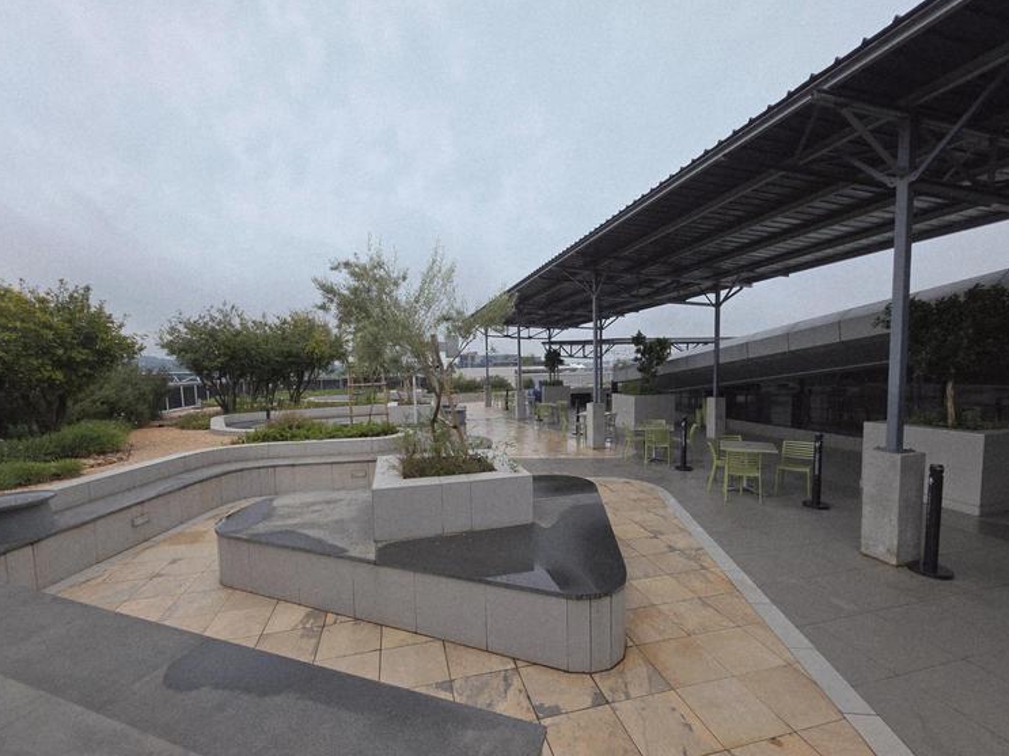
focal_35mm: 14
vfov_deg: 85.5
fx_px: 408
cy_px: 403
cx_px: 507
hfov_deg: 102.1
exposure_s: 1/571
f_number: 1.9
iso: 40
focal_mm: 2.2
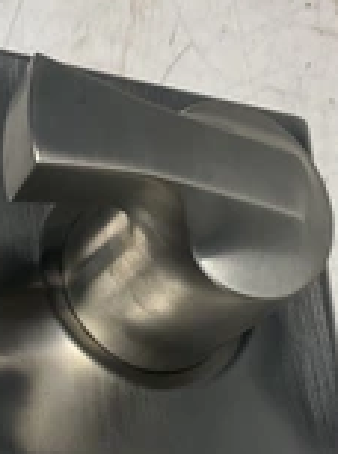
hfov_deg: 19.3
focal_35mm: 76
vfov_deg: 25.3
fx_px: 994
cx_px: 139
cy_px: 365
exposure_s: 1/120
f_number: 1.8
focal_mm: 3
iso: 32
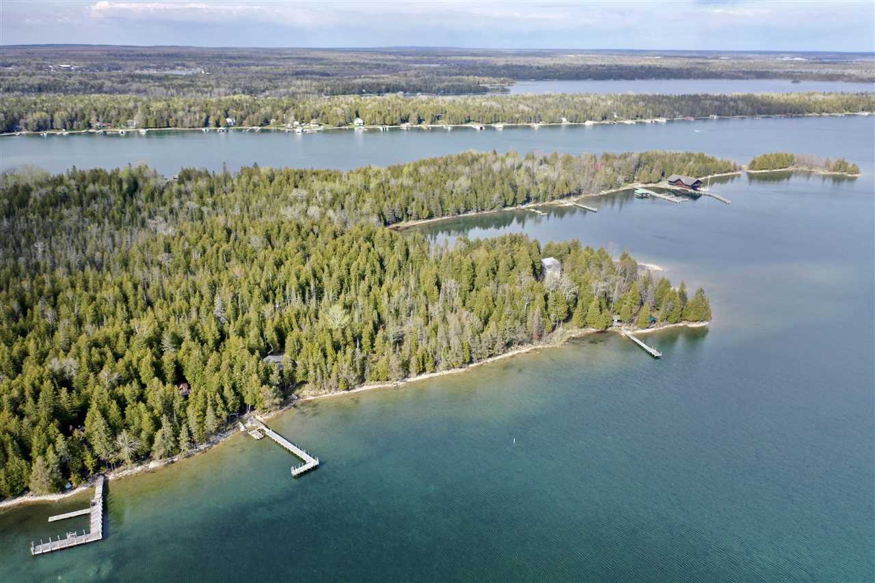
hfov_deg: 65.5
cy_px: 292
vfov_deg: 46.4
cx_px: 438
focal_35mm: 28
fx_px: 680
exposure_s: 1/800
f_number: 2.8
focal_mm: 10.26
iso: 100
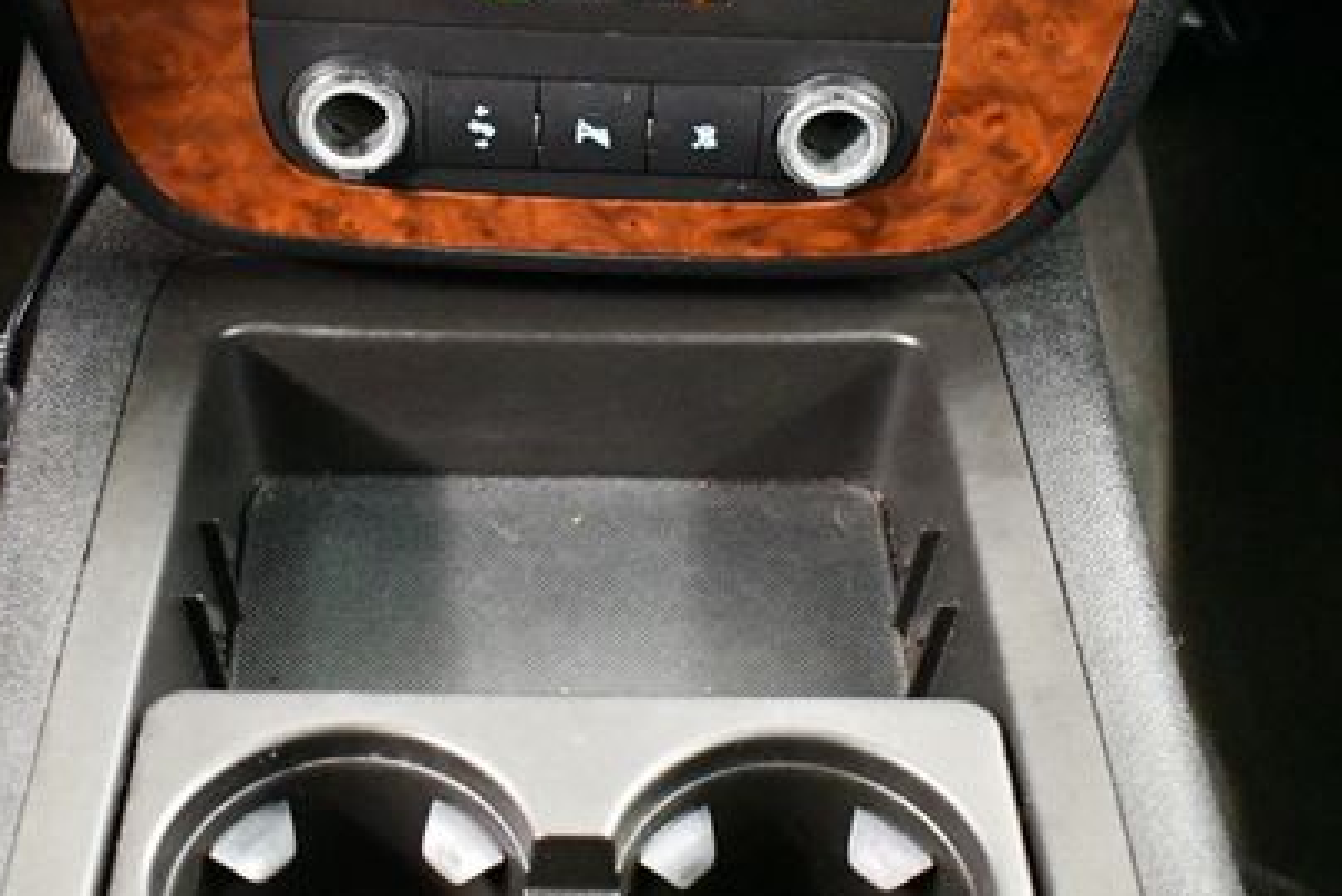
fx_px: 2126
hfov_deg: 34.9
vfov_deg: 23.8
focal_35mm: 57
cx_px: 551
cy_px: 405
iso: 12800
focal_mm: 18
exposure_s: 1/50
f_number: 3.5
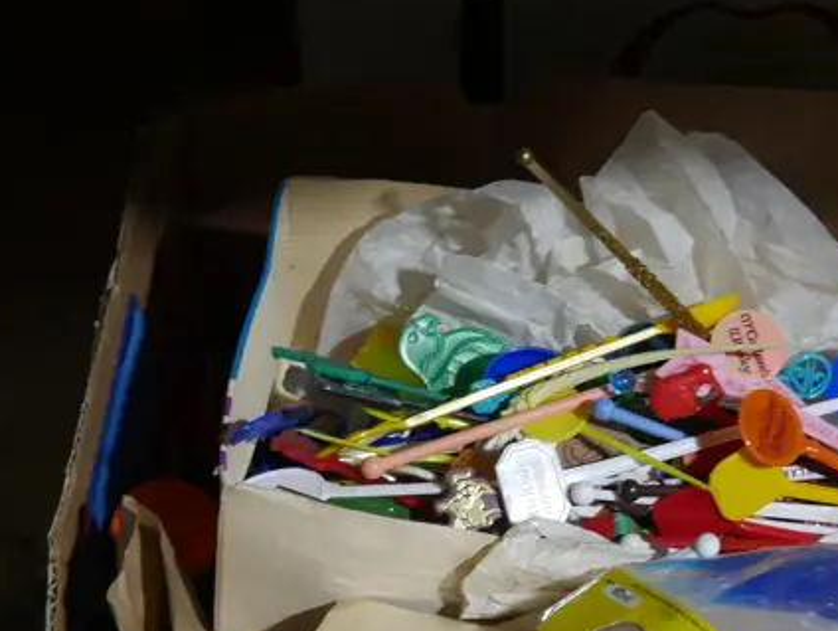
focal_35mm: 111
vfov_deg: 13.2
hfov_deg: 17.5
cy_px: 654
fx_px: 2690
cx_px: 741
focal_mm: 23
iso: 640
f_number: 5.1
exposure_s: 1/60
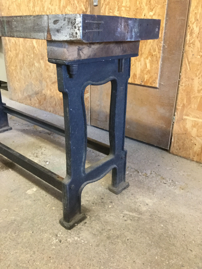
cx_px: 101
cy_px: 134
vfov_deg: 58.4
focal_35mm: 31
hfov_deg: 45.4
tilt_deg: -23.1
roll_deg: +0.4
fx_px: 241
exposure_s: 1/17
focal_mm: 3.3
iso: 320
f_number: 2.4
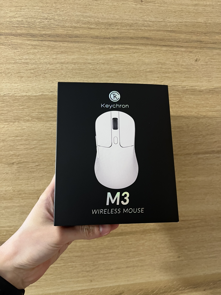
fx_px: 221
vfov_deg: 67.3
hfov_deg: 53.1
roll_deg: +0.9
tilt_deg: -10.4
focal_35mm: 26
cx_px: 110
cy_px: 148
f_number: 1.5
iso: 400
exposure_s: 1/50
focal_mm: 5.7
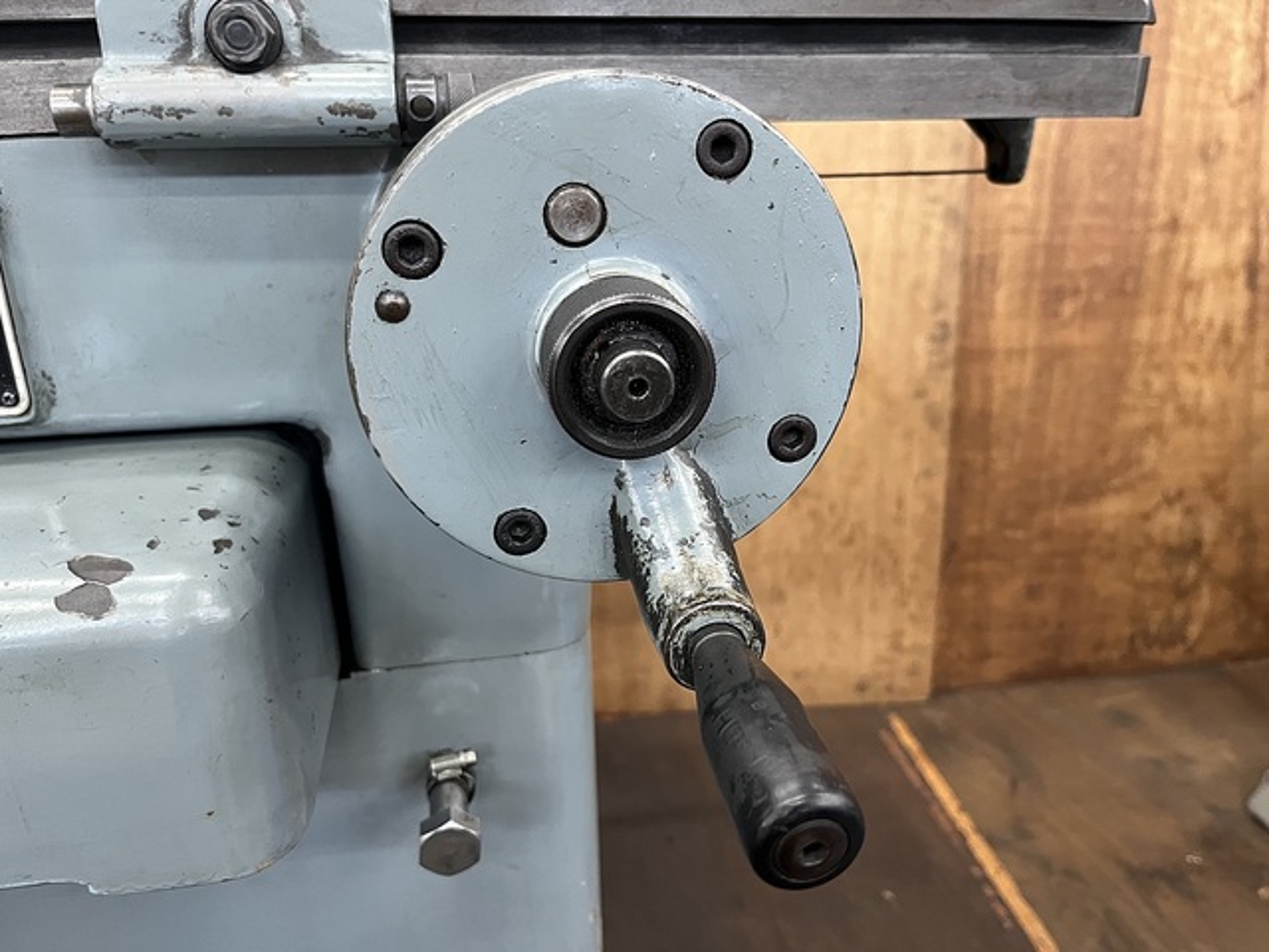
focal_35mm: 26
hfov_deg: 67.3
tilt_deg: -22.9
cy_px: 476
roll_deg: +1.2
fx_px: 953
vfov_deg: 53.1
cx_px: 634
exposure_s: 1/60
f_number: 1.6
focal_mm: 5.1
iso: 320
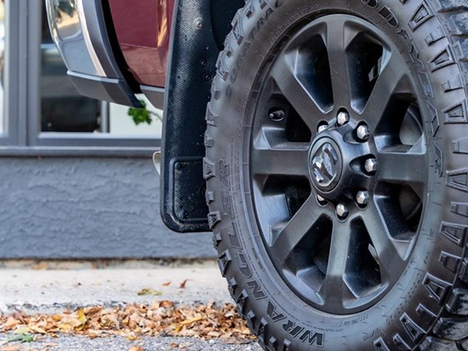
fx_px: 1906
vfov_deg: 10.5
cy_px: 168
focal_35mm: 141
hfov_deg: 13.9
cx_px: 367
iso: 1250
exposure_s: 1/250
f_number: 4
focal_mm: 70
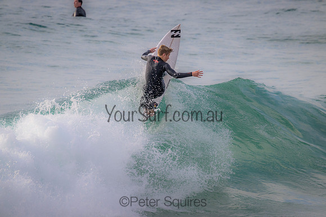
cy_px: 108
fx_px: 6521
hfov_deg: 2.9
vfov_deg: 1.9
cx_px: 163
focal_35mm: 720
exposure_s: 1/1600
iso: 1400
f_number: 11
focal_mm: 720
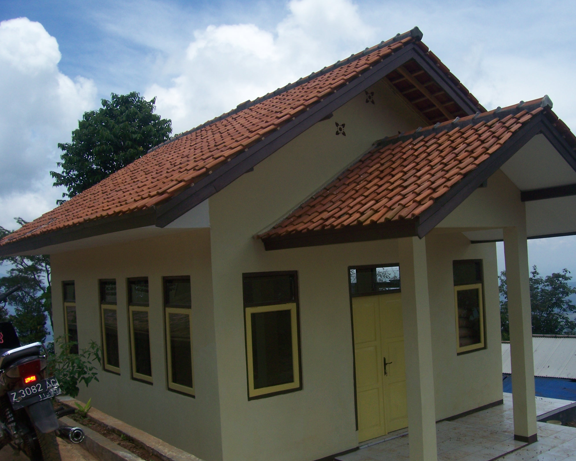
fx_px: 614
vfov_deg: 41.2
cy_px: 234
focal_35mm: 36
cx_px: 312
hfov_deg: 50.2
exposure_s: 1/800
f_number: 5.1
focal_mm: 5.6
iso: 80
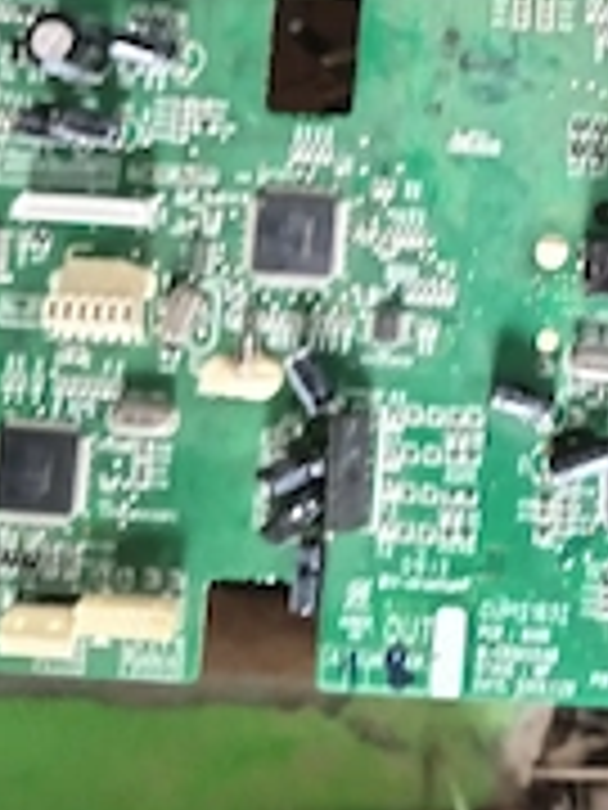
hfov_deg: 23.5
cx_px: 594
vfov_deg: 29.7
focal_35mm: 60
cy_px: -32
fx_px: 1405
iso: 2784
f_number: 1.8
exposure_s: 1/16.7
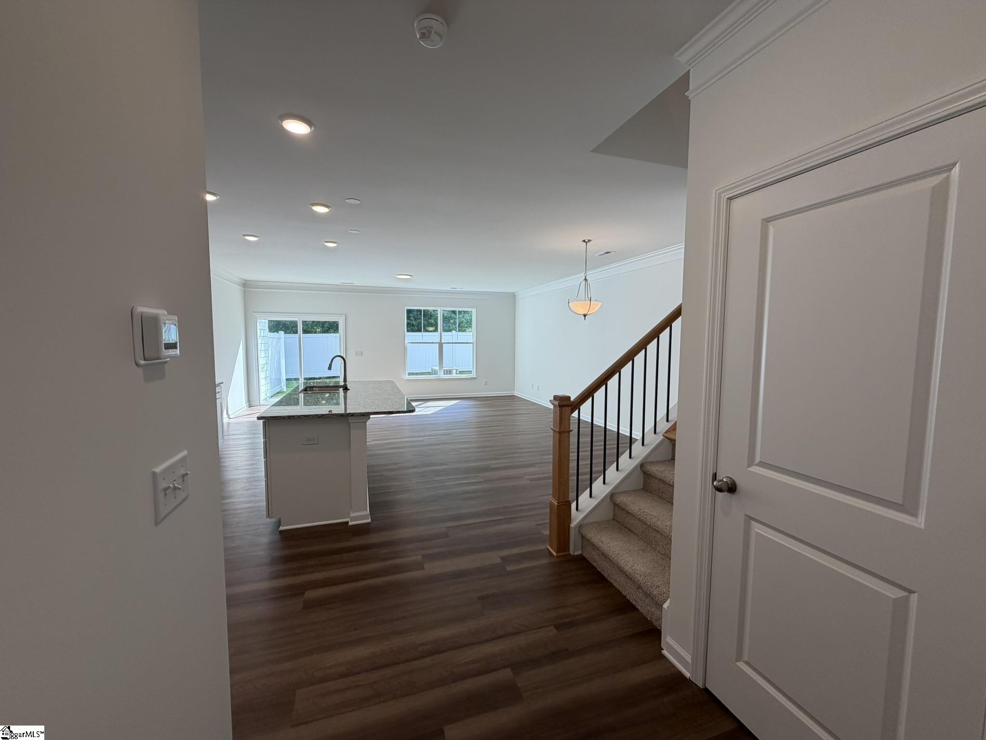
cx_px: 493
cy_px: 370
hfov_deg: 102.1
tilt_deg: -3.1
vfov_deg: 85.7
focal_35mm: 14
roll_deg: +0.1
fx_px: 399
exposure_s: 1/120
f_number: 2.2
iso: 64
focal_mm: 2.22
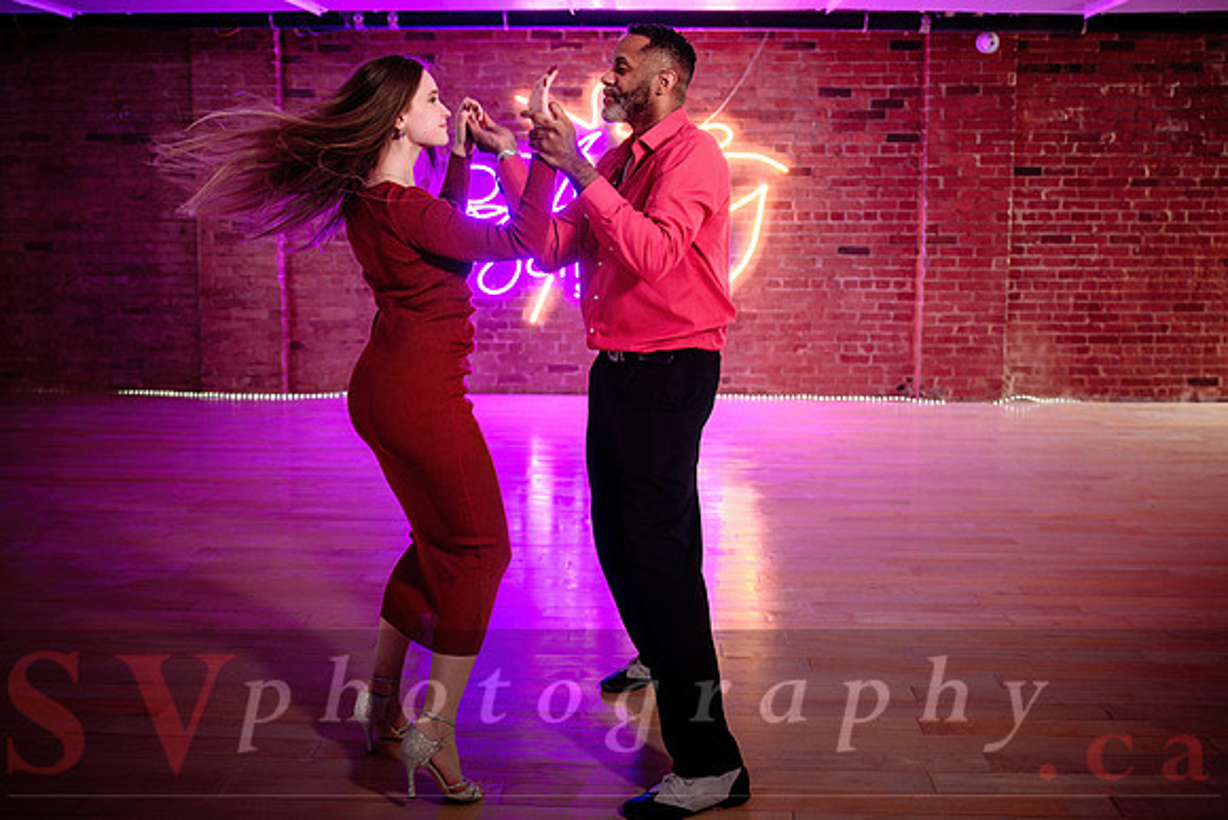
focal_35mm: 35
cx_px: 613
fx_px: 1188
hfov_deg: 54.7
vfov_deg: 37.9
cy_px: 333
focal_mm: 28
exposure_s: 1/200
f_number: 2
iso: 1600
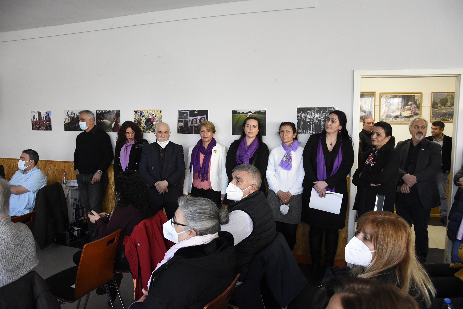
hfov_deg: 67.4
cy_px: 154
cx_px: 232
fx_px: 347
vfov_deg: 47.9
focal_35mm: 27
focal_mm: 18
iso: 3200
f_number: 4
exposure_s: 1/160
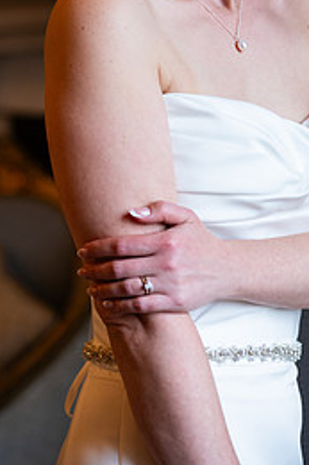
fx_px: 2681
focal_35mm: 208
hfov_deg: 6.6
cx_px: 180
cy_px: 64
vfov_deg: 9.9
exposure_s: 1/160
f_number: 3.5
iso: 500
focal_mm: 120
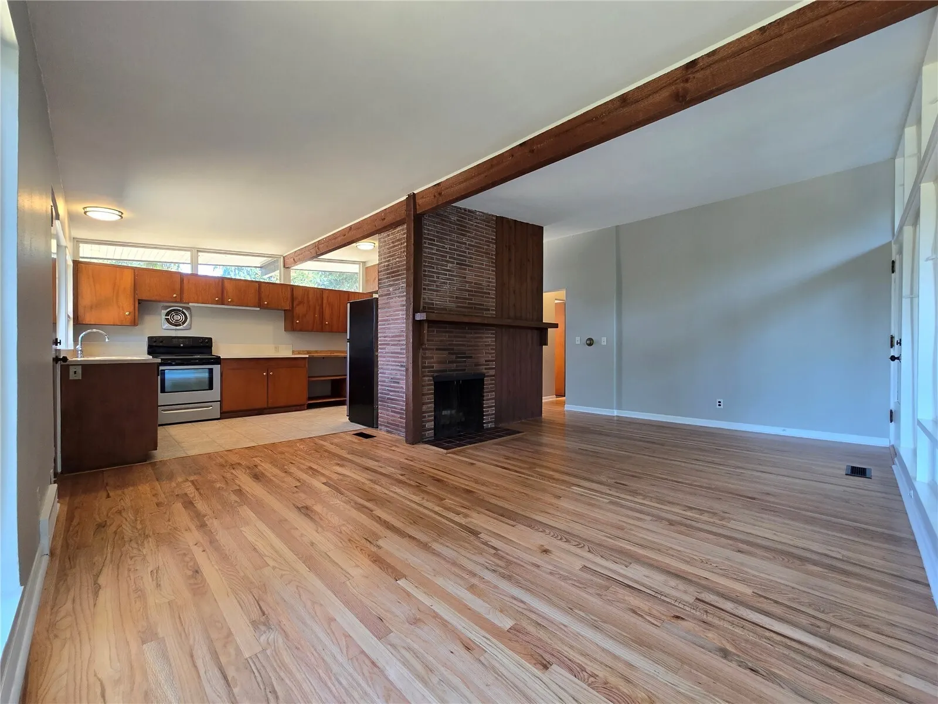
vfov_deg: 89.9
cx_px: 469
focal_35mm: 13
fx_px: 352
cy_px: 352
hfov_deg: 106.2
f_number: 2.2
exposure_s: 1/60
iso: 100
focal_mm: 2.2
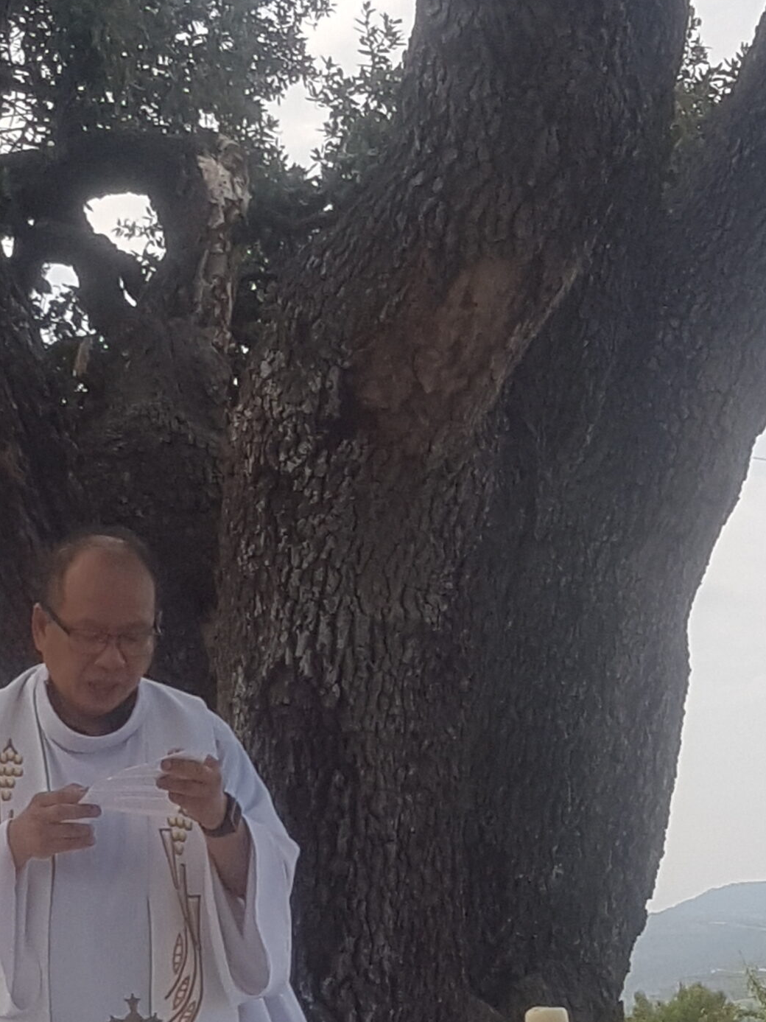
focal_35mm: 48
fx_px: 1416
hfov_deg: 29.7
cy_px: 590
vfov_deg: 39.6
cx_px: 176
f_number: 1.7
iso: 40
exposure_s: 1/1256
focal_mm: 4.2
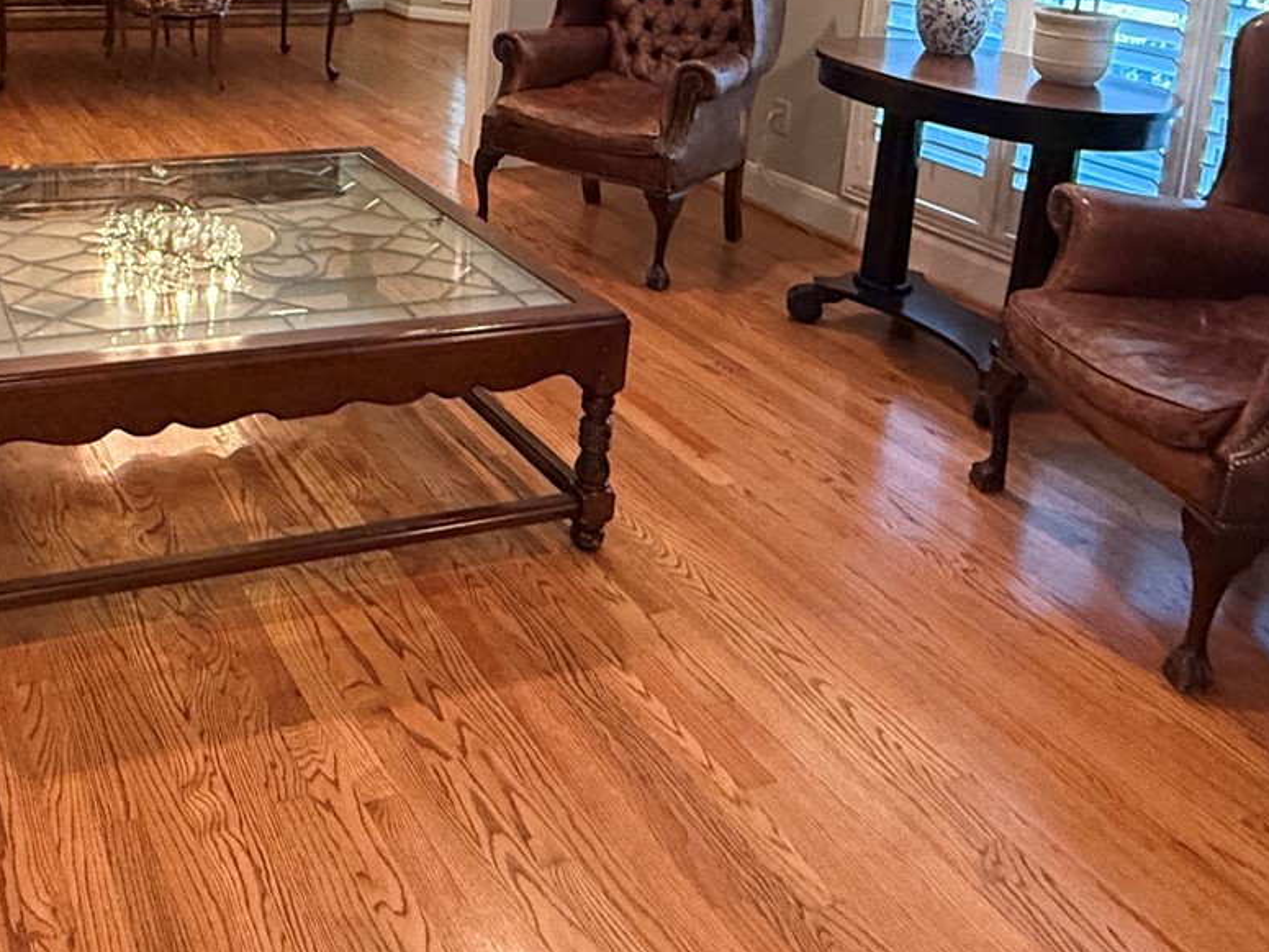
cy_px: 67
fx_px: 1356
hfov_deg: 48.4
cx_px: 334
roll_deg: -3.0
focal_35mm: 37
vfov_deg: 35.9
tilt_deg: -11.3
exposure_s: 1/60
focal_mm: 2.22
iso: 500
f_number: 2.2
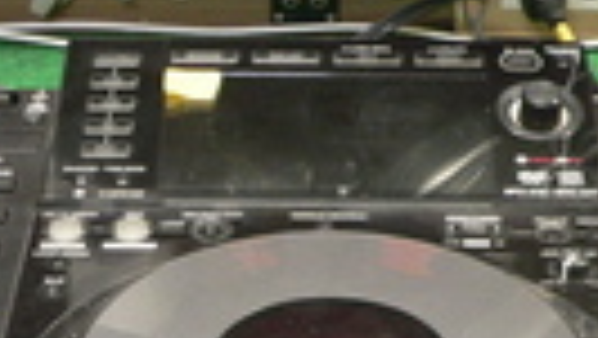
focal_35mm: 112
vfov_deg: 10.7
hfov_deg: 19.1
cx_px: 288
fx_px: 1777
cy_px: 372
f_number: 2.8
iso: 200
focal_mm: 6
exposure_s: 1/8
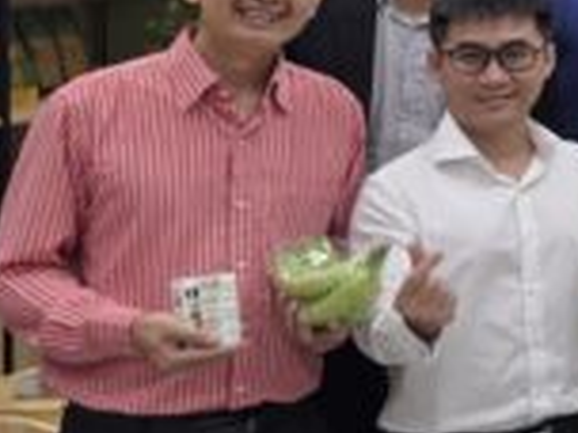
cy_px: -68
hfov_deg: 13.1
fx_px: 1937
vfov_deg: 12.5
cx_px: 1361
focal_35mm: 116
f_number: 1.7
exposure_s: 1/100
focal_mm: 6.3
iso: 32
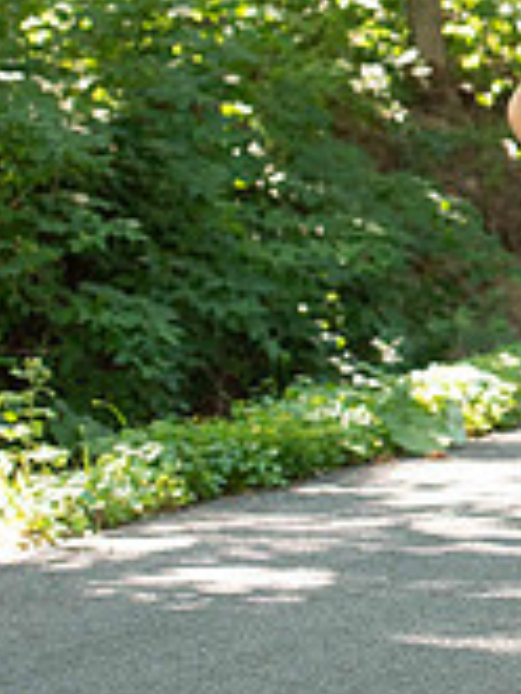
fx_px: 4730
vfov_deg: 8.4
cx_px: 945
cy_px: 111
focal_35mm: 236
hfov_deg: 6.2
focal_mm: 70
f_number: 3.5
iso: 640
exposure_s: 1/200
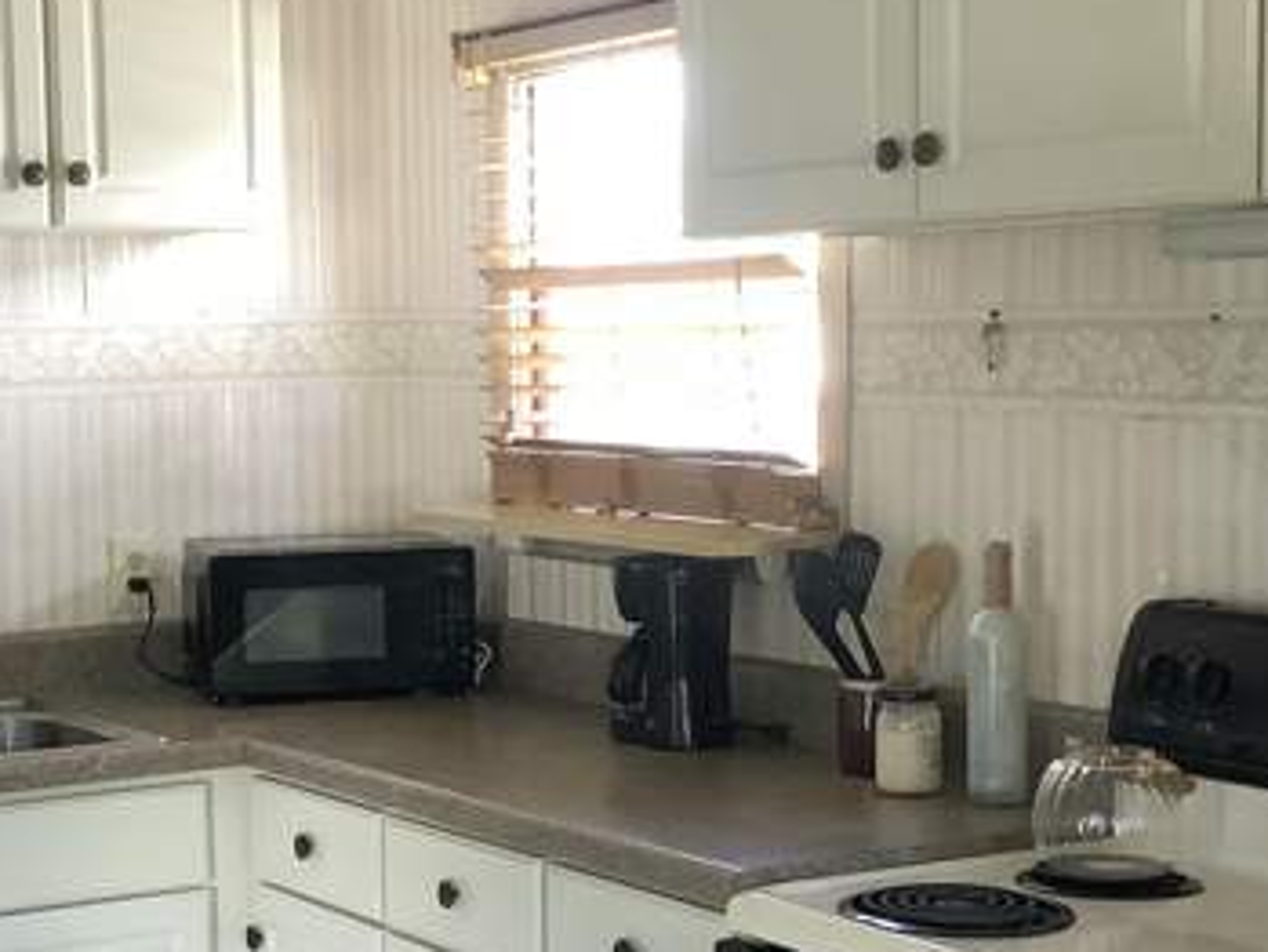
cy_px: 658
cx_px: 392
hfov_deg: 27.2
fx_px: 2602
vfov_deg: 20.6
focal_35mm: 71
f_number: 2.4
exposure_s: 1/60
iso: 125
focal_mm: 3.3
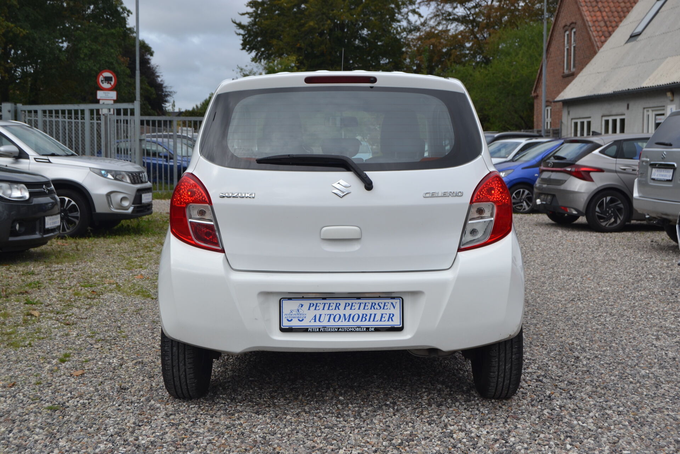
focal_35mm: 46
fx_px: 878
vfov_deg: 28.9
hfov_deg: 42.3
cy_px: 227
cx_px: 340
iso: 100
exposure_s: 1/200
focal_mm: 31
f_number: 7.1
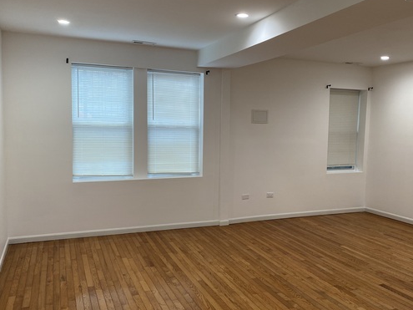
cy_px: 160
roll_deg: -0.8
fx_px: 417
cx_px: 251
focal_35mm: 35
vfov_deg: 40.7
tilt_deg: -6.0
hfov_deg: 52.2
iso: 80
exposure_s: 1/60
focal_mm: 4.25
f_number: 1.8
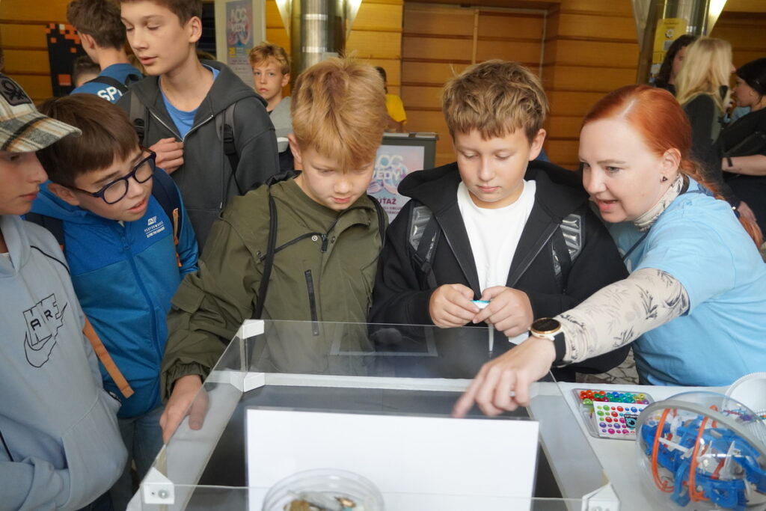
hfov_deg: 61.9
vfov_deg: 43.6
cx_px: 383
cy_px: 256
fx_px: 638
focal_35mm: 30
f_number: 4
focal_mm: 20
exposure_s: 1/160
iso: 2000
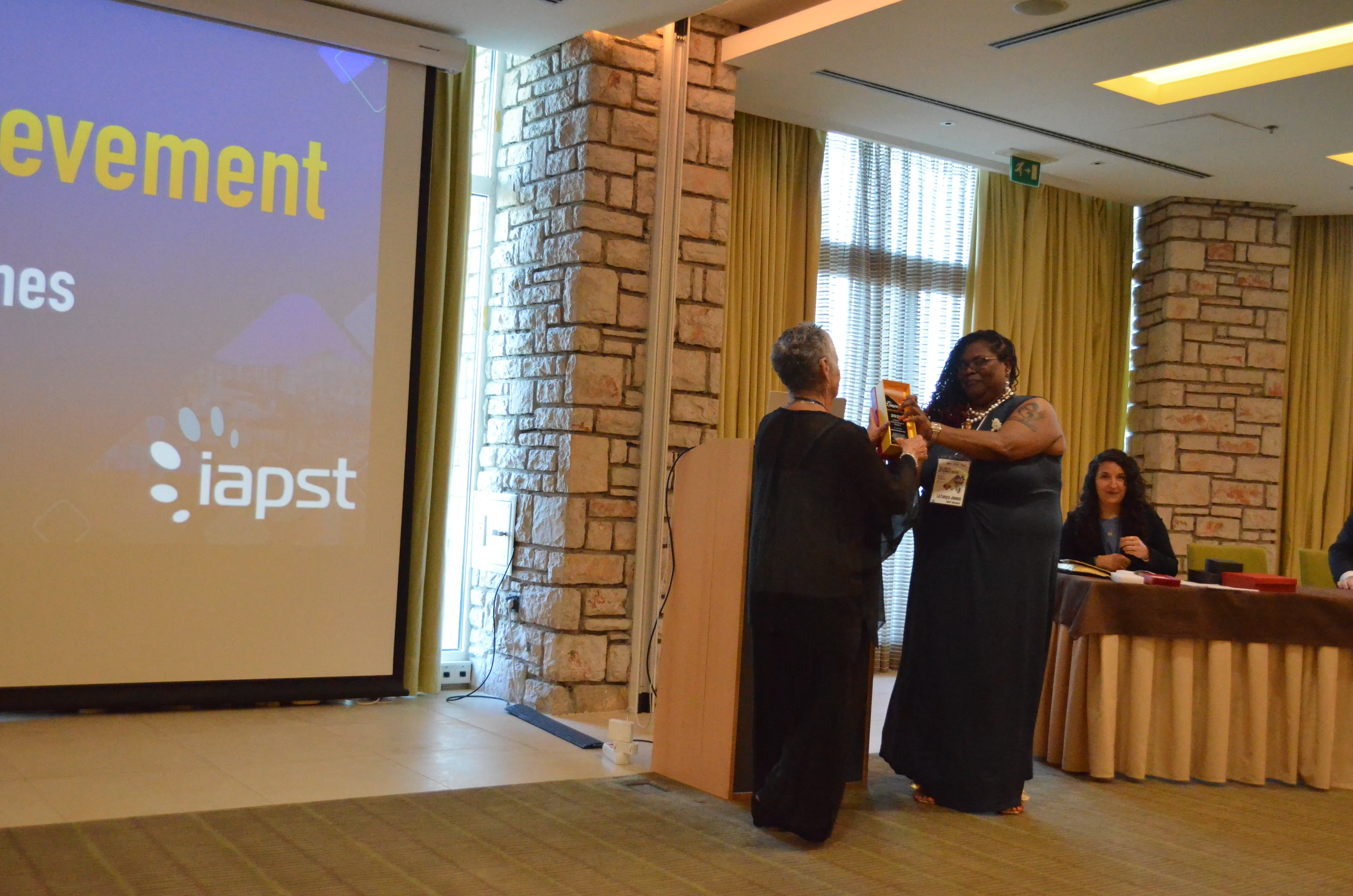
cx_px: 676
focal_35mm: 39
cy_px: 448
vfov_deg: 34.1
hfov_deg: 49.6
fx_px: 1463
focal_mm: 26
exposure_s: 1/320
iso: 6400
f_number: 4.2
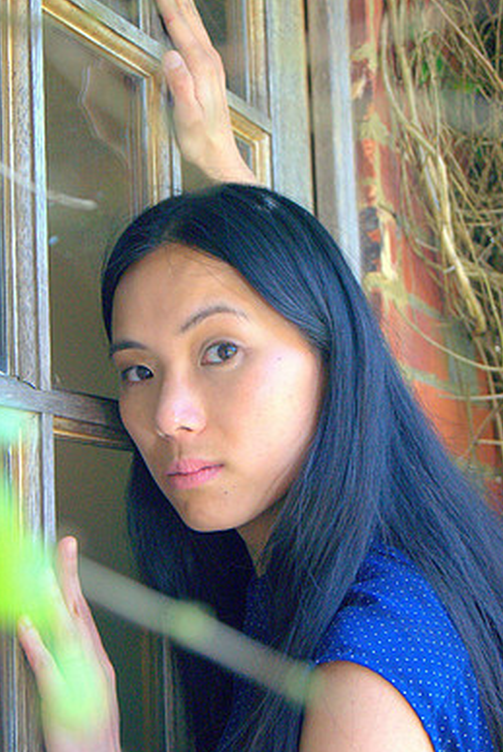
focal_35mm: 79
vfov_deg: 25.8
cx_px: 218
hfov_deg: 17.4
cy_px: 358
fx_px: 1642
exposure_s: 1/800
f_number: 5.6
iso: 250
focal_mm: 45
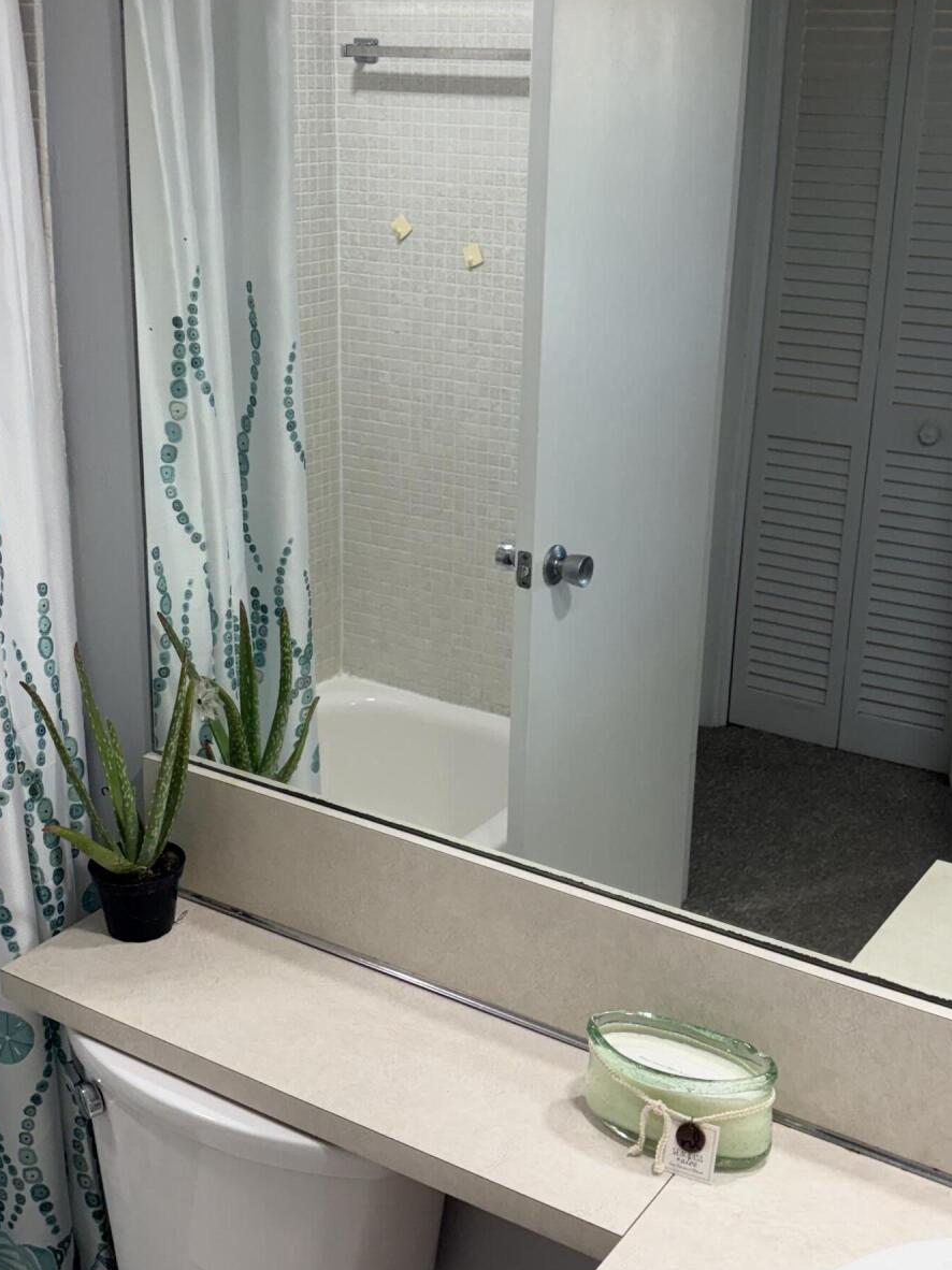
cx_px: 471
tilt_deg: -17.7
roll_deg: -1.7
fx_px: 1614
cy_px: 618
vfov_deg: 42.9
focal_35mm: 44
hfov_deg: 32.9
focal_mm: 5.96
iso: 100
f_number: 1.6
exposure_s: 1/120
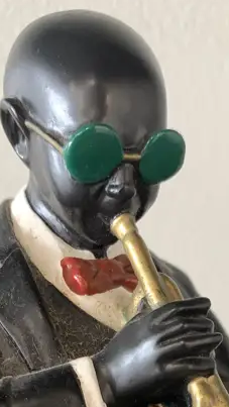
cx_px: 121
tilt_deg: -19.8
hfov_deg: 16.8
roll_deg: -0.4
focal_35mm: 72
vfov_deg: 26.0
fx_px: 776
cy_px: 499
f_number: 1.8
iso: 80
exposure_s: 1/50
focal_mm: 4.25
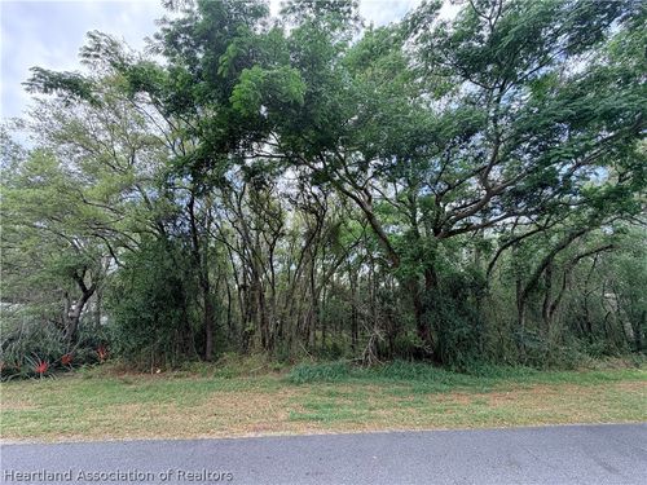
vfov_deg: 85.7
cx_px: 324
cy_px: 242
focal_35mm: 14
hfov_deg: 102.1
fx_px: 262
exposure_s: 1/227
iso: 50
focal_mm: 2.22
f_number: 2.2
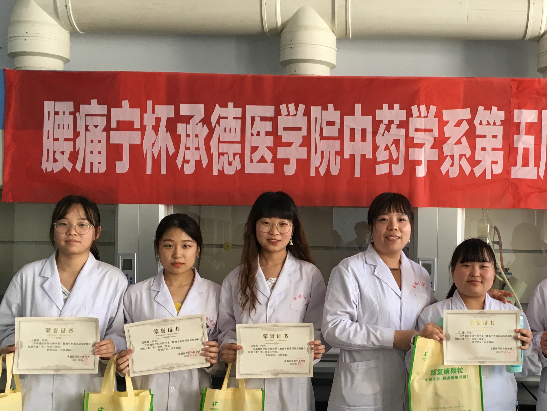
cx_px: 403
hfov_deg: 38.0
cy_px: 237
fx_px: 774
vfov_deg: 29.6
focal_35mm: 49
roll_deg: -0.6
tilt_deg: +1.0
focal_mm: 4.15
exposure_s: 1/33
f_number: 2.2
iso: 80
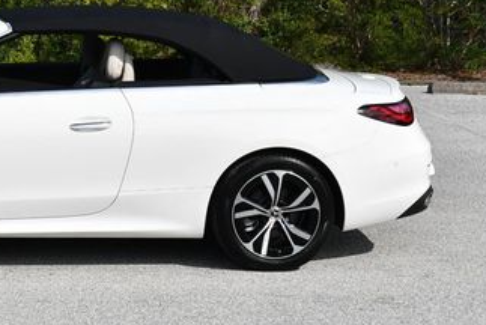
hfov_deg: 19.4
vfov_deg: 13.2
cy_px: 36
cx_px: 26
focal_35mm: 103
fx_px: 1392
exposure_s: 1/320
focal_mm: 26
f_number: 9
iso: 100
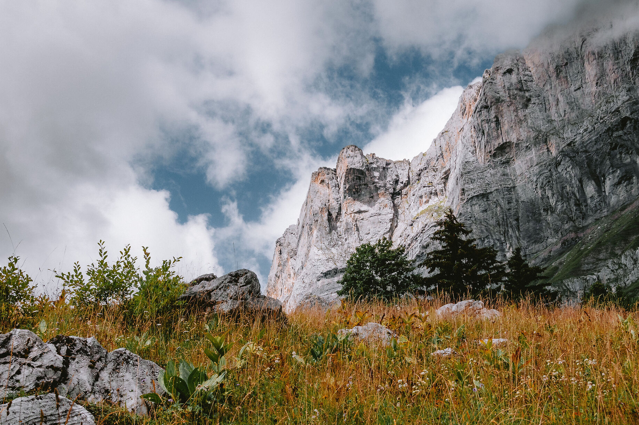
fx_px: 1005
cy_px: 212
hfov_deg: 35.3
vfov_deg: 23.9
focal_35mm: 57
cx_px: 290
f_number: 13
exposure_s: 1/400
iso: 400
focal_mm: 29
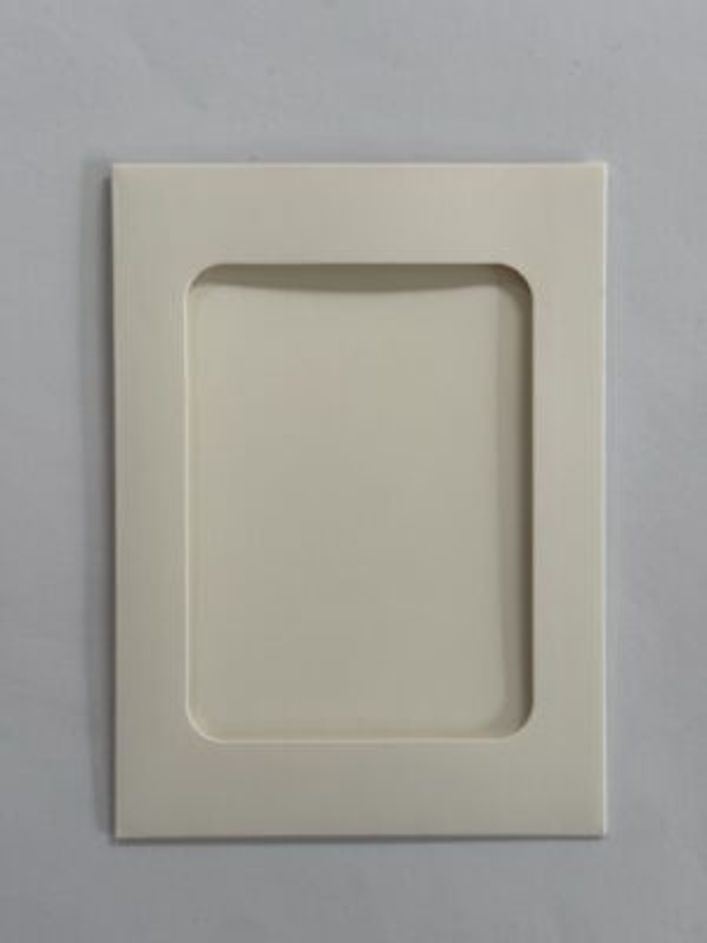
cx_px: 354
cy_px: 472
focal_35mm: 48
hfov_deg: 30.3
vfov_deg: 39.7
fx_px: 1307
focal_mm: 6.76
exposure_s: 1/50
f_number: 1.78
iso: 50
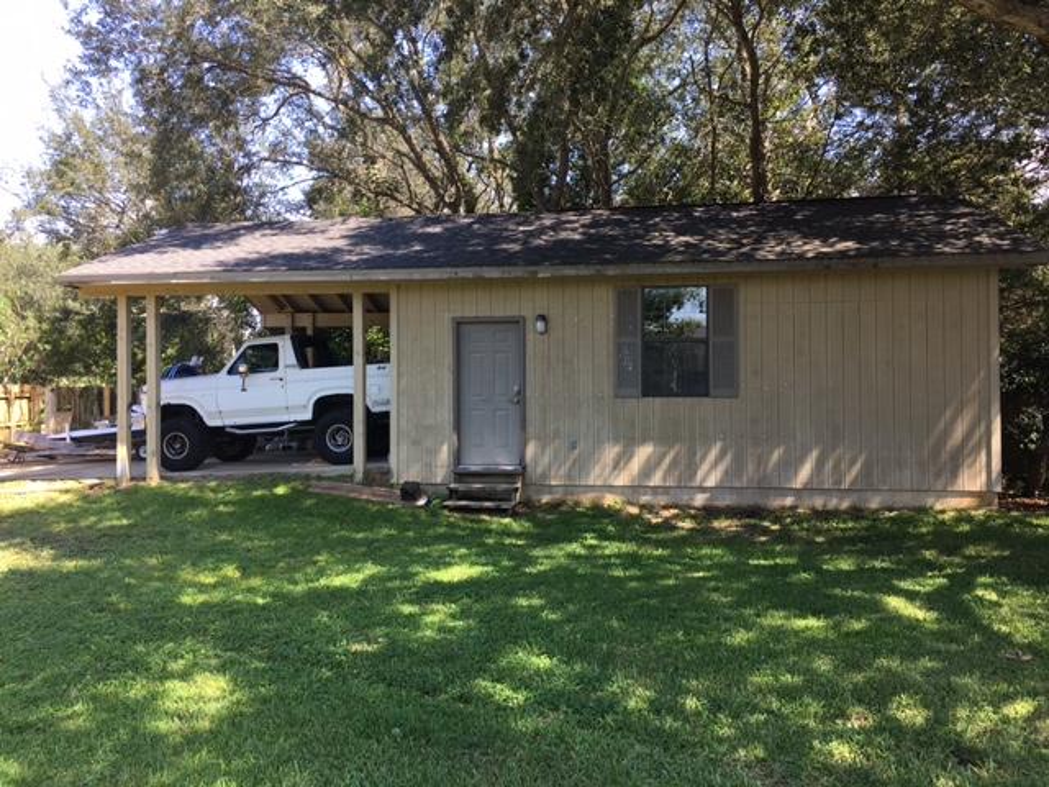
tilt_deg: +0.5
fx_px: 879
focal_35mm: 29
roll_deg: +0.2
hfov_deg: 61.7
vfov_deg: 48.2
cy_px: 394
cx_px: 524
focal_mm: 4.15
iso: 25
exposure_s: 1/241
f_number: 2.2
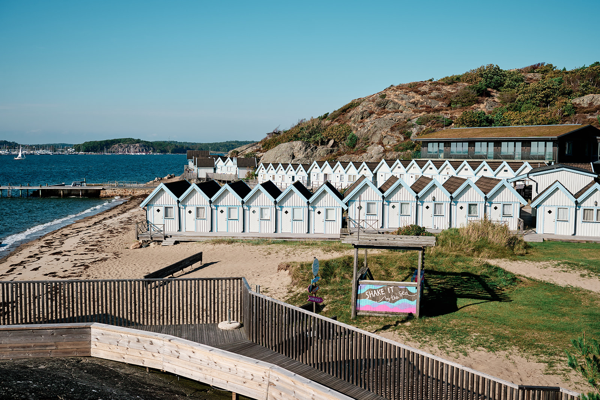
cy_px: 200
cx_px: 300
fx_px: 583
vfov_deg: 37.9
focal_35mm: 35
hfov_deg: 54.4
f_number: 5.6
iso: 125
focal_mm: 23
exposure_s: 1/850
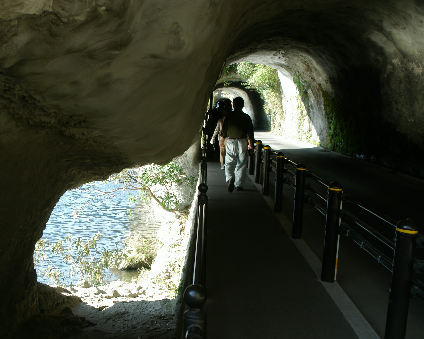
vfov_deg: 31.5
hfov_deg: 38.6
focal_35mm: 48
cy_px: 170
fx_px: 602
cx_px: 172
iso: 200
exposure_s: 1/90
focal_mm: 28
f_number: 5.6
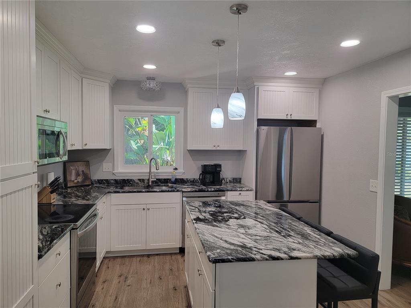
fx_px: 285
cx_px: 206
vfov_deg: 56.8
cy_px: 154
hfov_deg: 71.6
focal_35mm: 24
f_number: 1.8
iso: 160
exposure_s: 1/120
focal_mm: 6.7
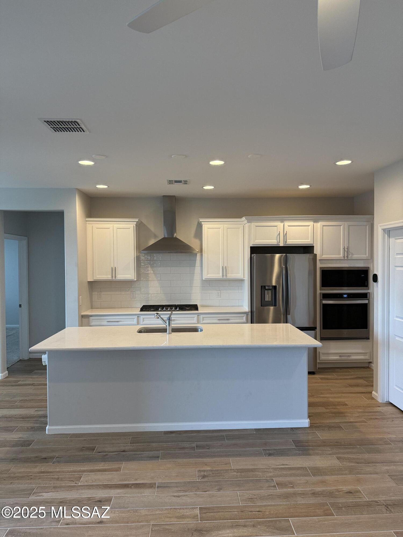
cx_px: 202
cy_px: 268
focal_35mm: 24
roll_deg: +0.2
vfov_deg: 71.6
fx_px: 373
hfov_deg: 56.8
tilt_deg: +0.3
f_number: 1.78
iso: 200
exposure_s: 1/166
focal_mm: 6.76
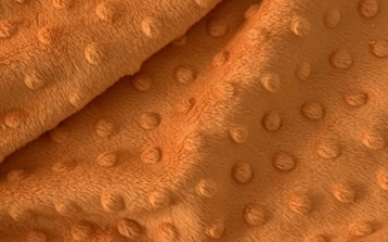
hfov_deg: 52.8
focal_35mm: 37
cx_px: 194
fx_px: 391
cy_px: 105
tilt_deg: -76.0
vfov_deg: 34.3
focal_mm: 4.25
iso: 125
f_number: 1.8
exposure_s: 1/60
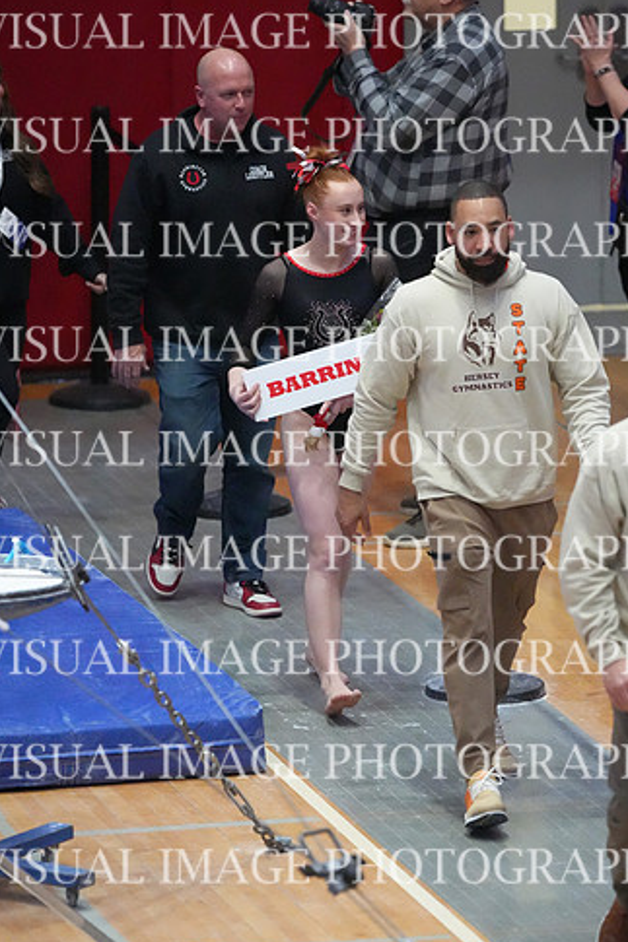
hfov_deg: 3.8
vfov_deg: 5.7
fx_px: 9400
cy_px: 396
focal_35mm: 359
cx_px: 312
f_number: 3.5
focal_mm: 300
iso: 20000
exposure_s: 1/1600
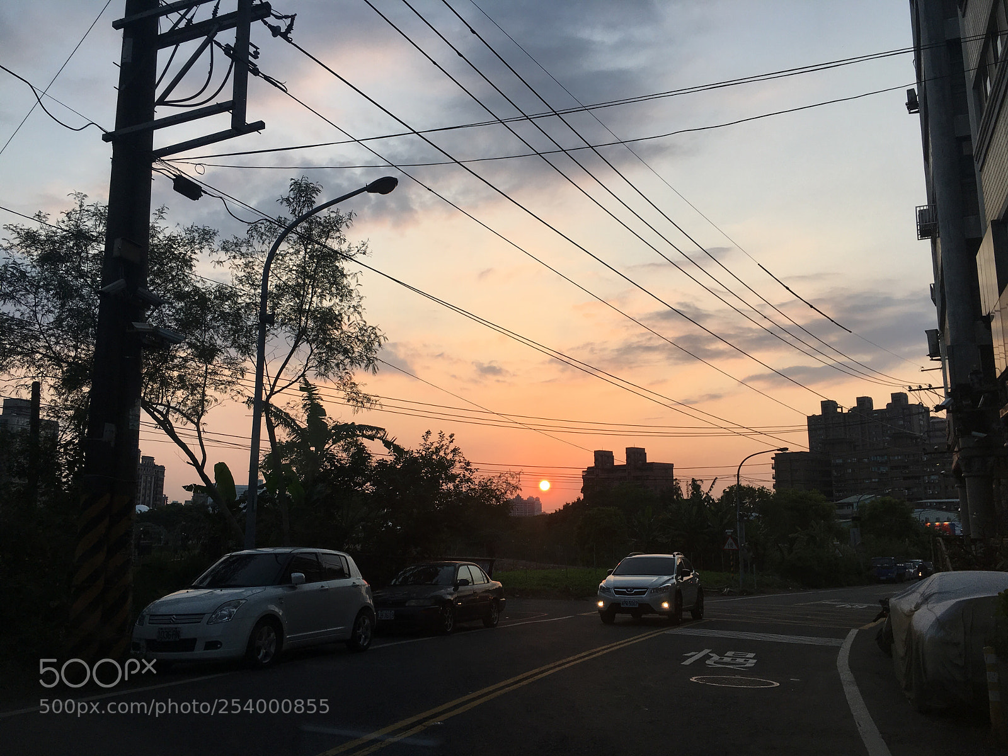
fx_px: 844
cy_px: 378
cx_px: 504
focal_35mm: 29
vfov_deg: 48.2
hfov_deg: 61.7
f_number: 2.2
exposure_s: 1/334
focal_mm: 4.15
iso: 25
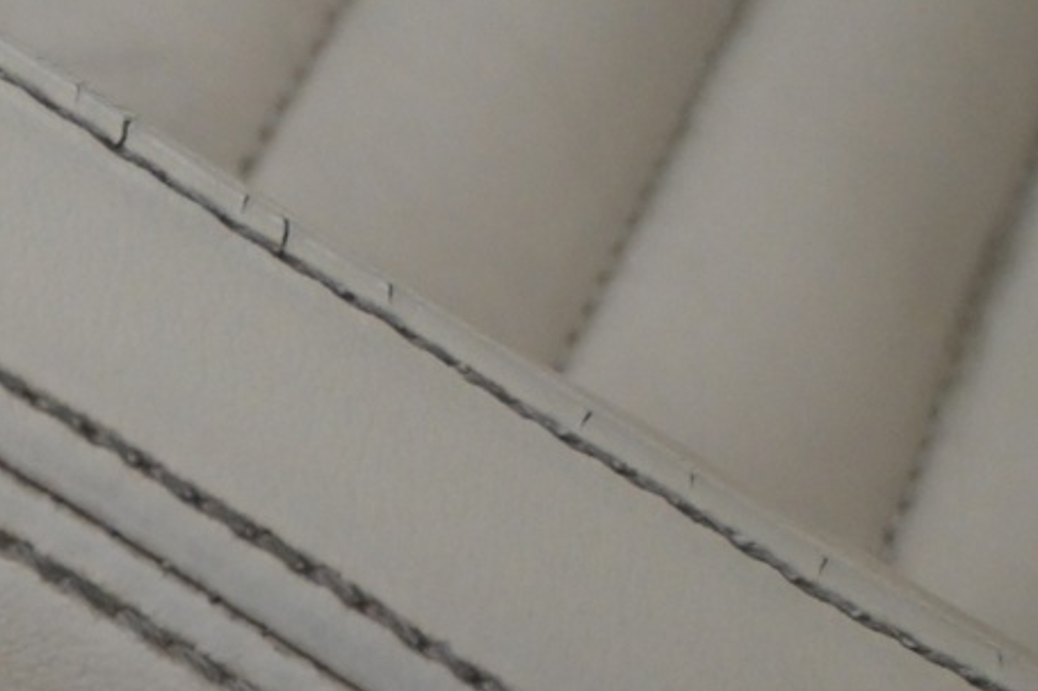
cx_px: -808
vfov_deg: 9.1
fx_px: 4234
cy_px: 1054
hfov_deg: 12.8
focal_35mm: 147
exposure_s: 1/80
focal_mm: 27.5
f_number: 5
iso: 2500
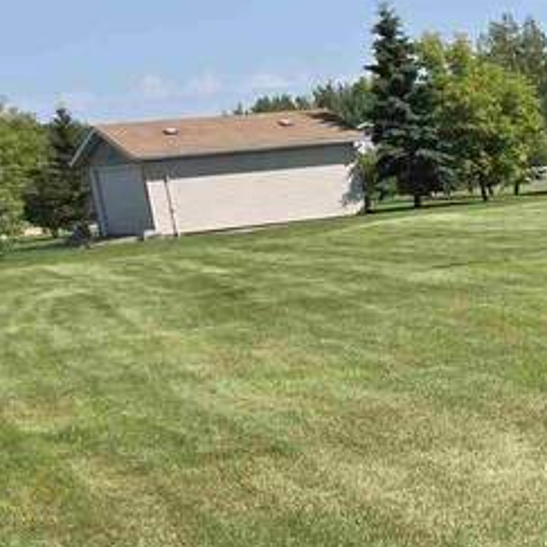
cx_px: 1008
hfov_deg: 14.2
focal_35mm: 107
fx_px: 1913
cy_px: 561
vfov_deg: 15.9
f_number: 1.8
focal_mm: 5.4
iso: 32
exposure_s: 1/2921
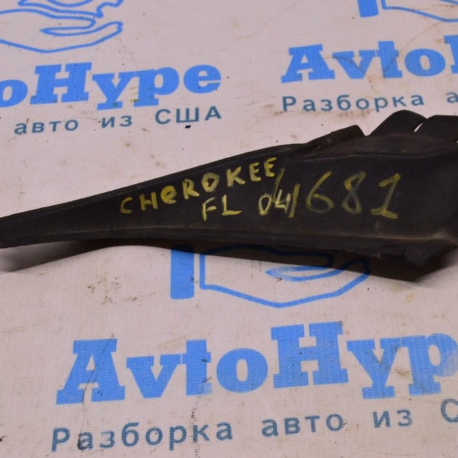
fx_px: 1093
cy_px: 229
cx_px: 287
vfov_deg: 23.7
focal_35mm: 73
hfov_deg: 23.6
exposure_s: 1/125
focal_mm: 38
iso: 1600
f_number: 8
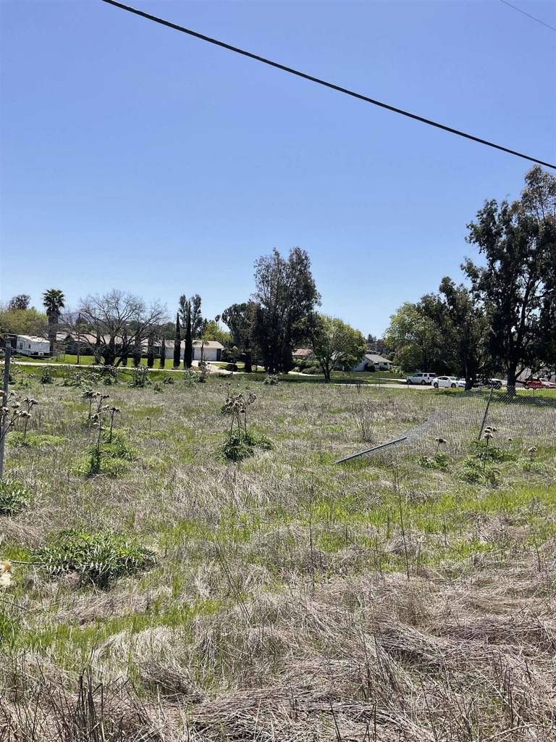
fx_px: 621
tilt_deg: -1.9
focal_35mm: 29
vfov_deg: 61.7
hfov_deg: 48.2
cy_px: 371
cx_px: 278
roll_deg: -4.3
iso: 20
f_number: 1.8
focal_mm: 3
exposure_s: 1/2320
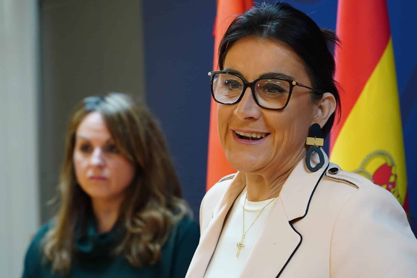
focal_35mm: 123
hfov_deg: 16.7
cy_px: 139
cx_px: 208
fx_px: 1425
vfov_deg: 11.1
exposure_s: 1/160
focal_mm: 82
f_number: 4
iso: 1250
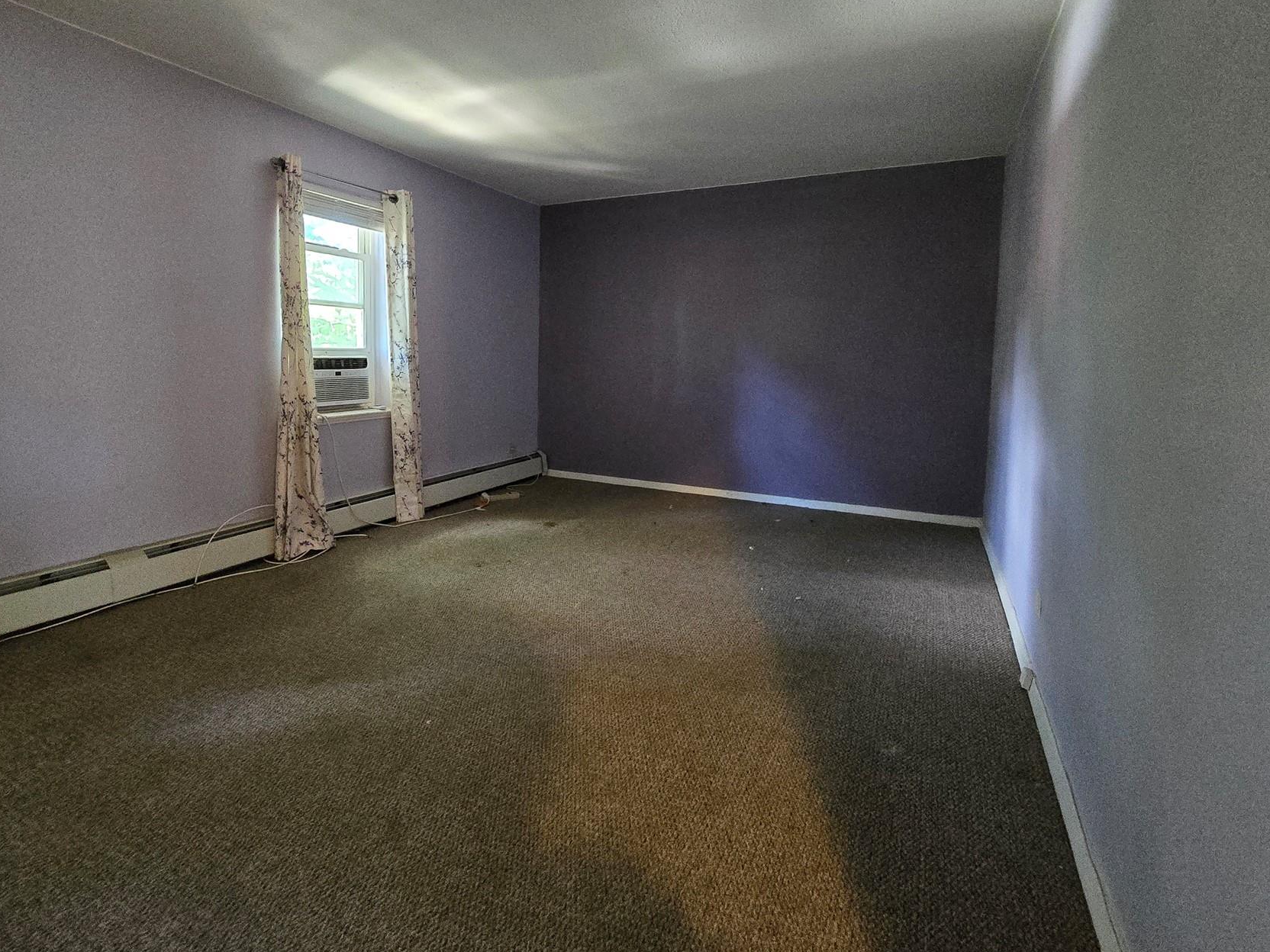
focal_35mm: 16
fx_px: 587
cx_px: 604
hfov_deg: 94.4
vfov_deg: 77.7
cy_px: 411
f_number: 2.2
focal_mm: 2.2
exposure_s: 1/40
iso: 1600
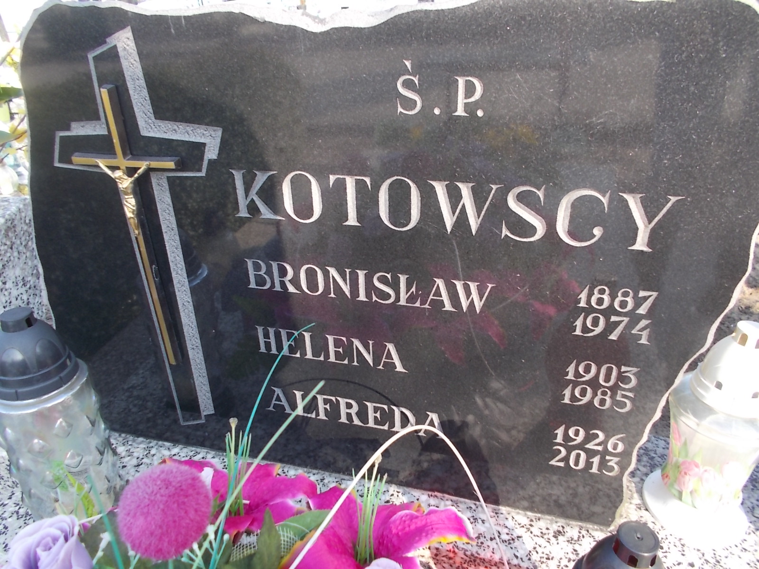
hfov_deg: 67.3
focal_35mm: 26
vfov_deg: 53.1
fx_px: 570
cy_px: 284
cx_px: 380
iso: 80
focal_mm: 4.6
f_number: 3.2
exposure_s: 1/125
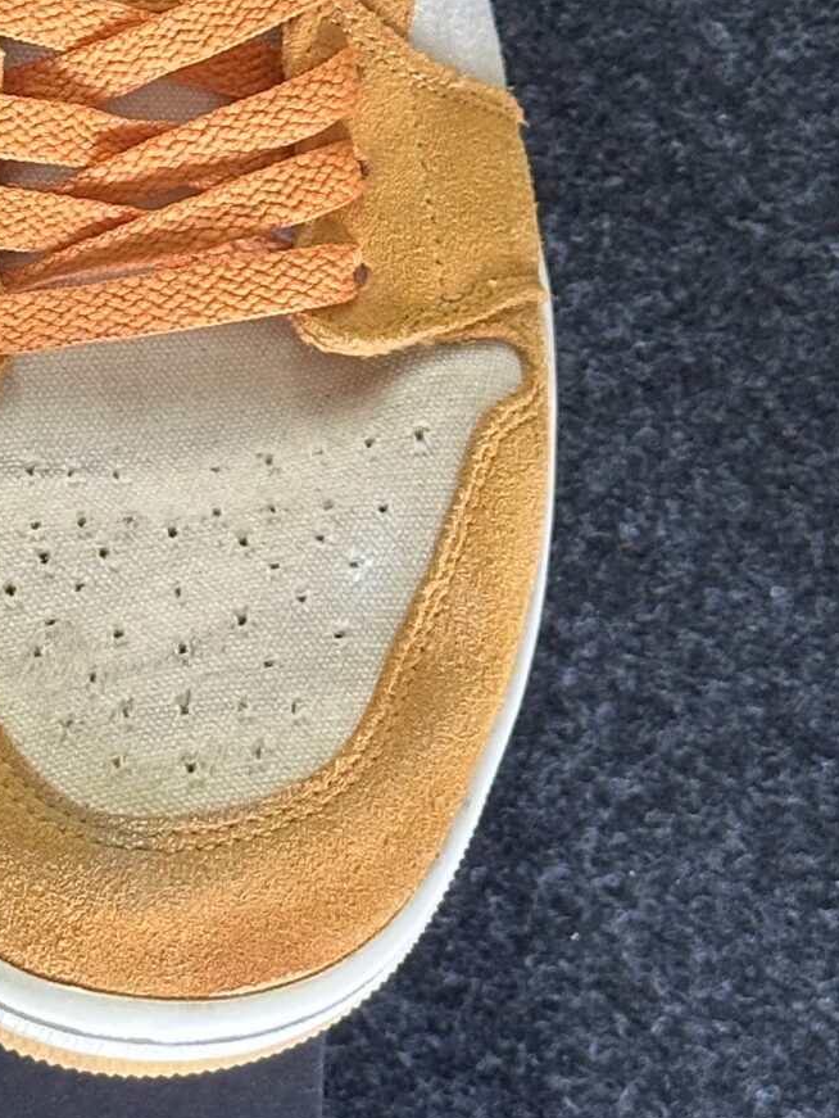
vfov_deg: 13.9
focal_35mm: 141
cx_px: -284
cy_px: 202
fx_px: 4553
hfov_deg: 10.3
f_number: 1.78
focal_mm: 6.86
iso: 200
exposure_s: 1/50
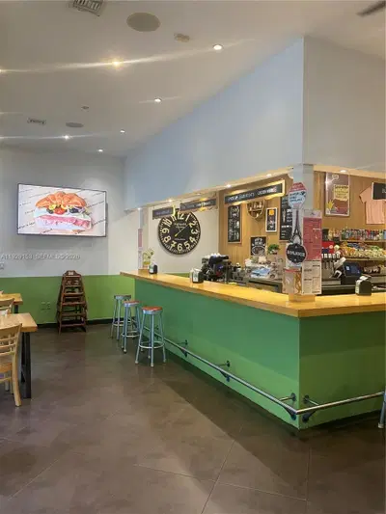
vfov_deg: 67.3
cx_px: 193
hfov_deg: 53.1
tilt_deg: +0.4
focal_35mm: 26
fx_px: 386
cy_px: 257
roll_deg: -1.6
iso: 250
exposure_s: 1/60
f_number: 1.8
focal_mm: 4.25
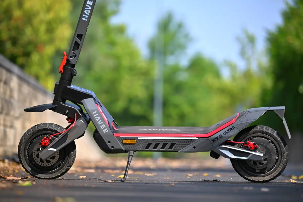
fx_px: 2441
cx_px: 152
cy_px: 101
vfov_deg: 4.7
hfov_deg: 7.1
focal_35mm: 290
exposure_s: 1/640
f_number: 5.3
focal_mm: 290
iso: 500
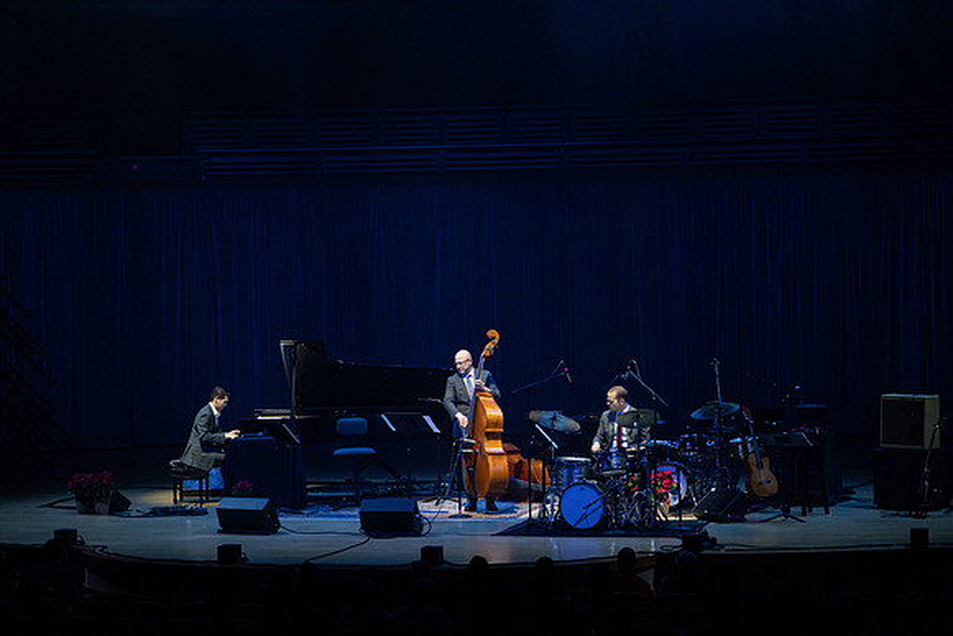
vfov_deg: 13.2
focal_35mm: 104
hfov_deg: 19.7
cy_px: 318
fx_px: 2750
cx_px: 476
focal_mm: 103
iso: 2500
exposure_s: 1/250
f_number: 7.1
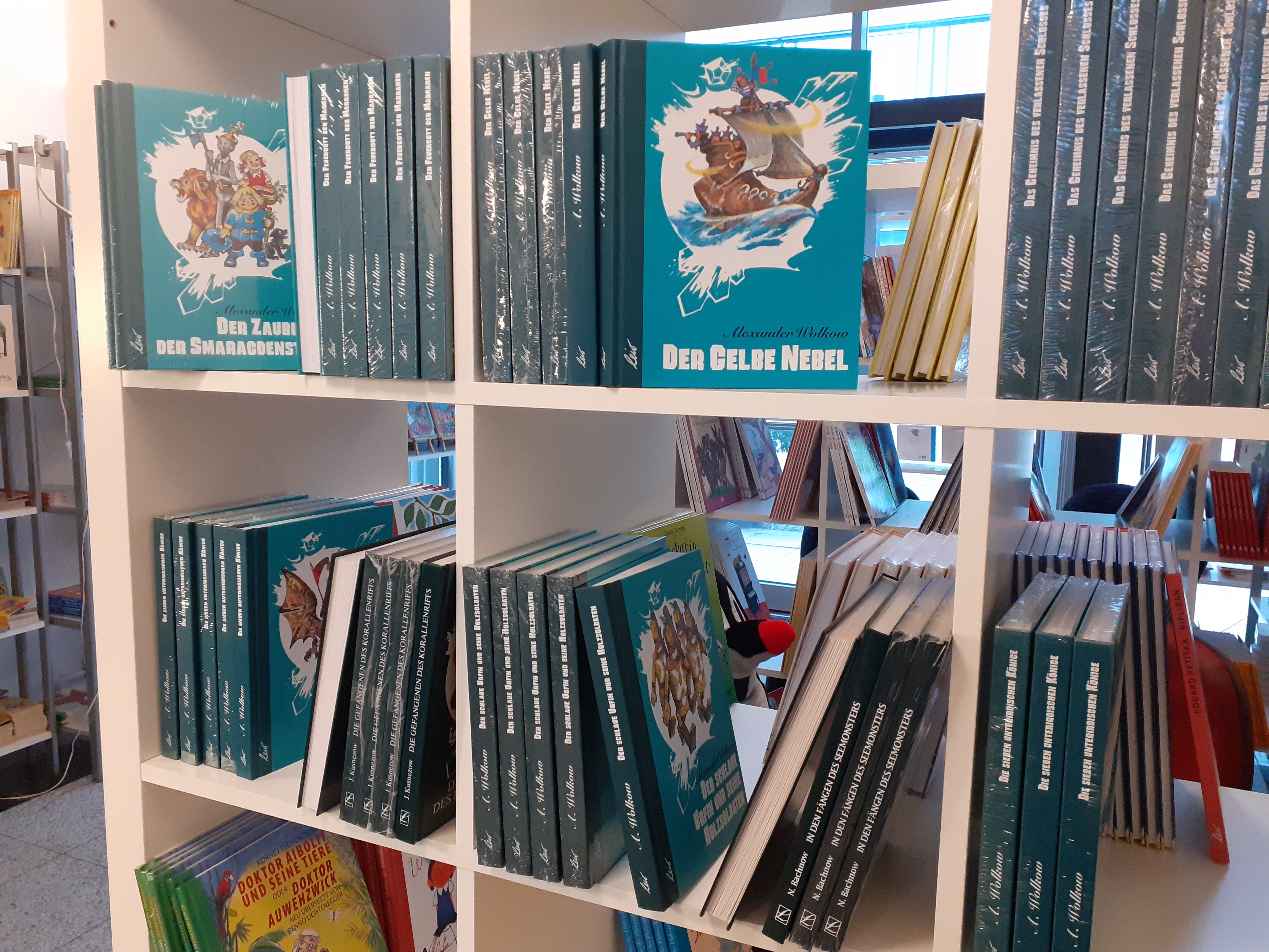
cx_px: 634
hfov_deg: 65.3
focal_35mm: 27
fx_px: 990
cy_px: 476
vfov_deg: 51.4
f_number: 1.9
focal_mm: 3.6
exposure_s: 1/25
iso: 250
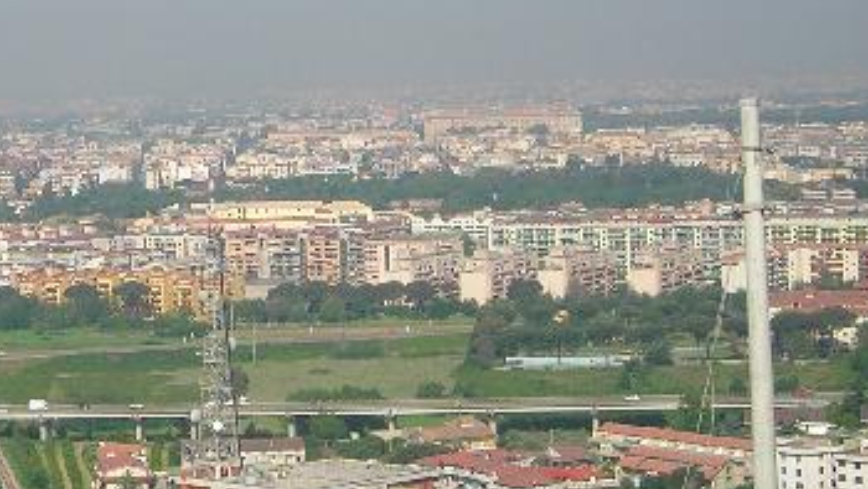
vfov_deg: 8.8
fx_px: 3154
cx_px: 107
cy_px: 50
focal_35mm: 137
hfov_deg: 15.5
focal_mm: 9.1
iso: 50
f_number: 7.3
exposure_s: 1/150
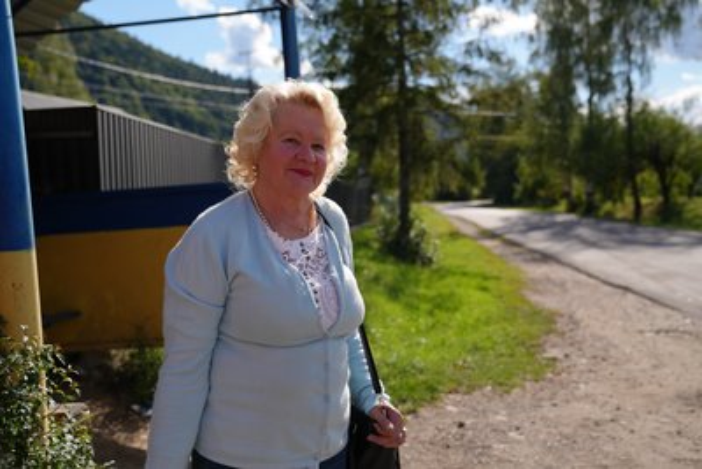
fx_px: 800
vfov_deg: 32.7
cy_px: 234
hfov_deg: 47.4
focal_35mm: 41
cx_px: 351
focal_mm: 41
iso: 100
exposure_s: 1/1600
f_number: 3.5
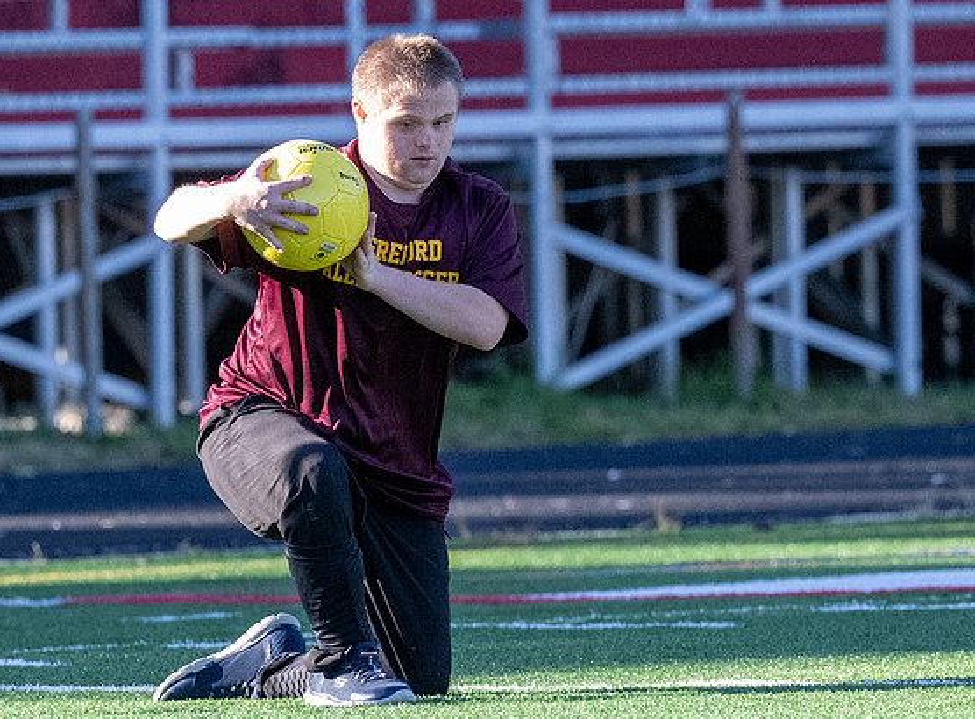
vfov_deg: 2.7
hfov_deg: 3.6
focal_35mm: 547
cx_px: 463
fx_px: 15314
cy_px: 583
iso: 4000
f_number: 4.5
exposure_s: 1/4000
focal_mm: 200
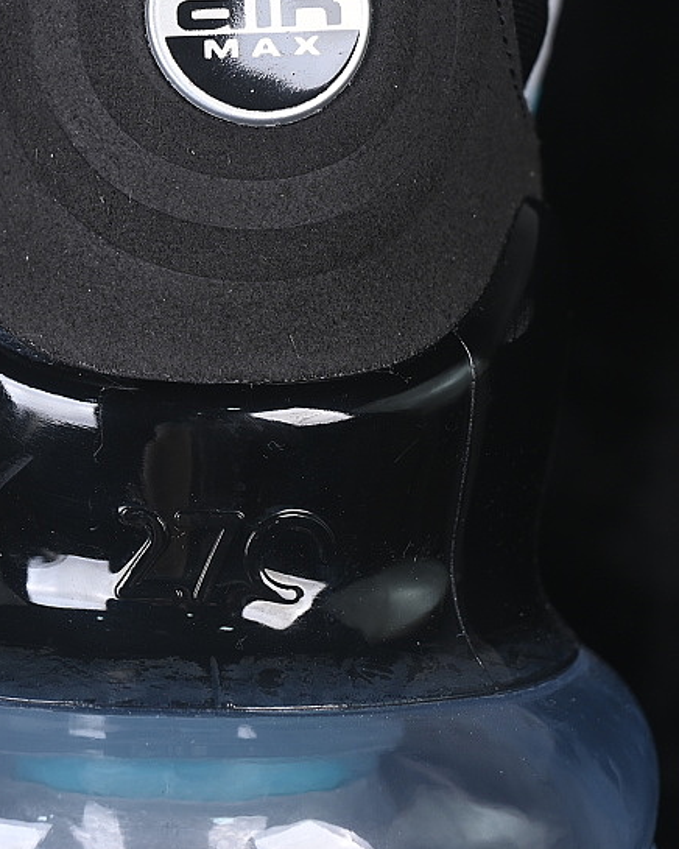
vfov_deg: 14.4
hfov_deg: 11.5
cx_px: 176
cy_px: 307
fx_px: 3366
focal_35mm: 134
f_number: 7.1
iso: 160
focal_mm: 48
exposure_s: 1/80
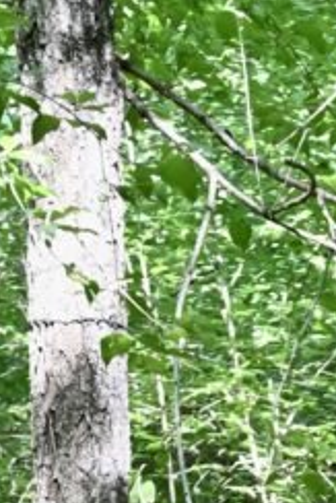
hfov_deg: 4.9
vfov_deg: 6.6
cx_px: 718
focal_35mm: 275
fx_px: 3844
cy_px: 1647
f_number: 6.3
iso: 2000
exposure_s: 1/125
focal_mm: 35
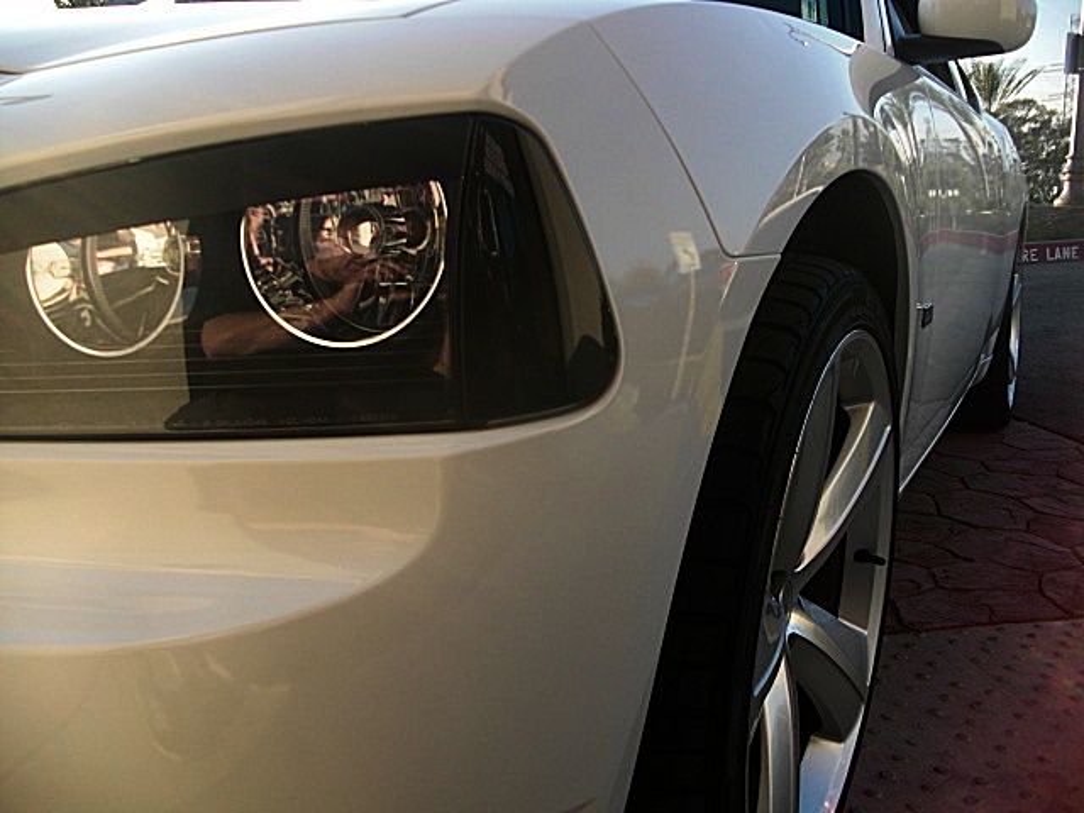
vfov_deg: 39.7
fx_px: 1127
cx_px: 542
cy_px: 406
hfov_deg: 51.4
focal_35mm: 36
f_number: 2.8
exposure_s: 1/320
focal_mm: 6.3
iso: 50
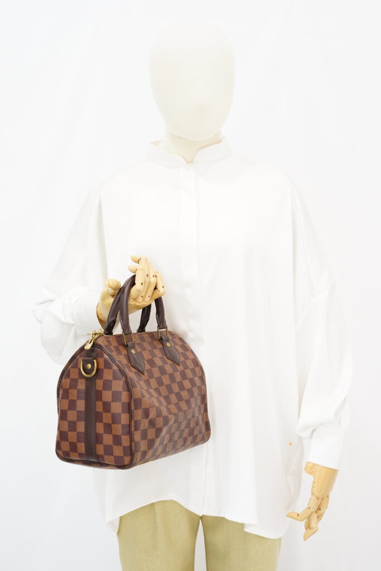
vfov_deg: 39.6
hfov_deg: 27.0
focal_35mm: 50
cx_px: 190
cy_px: 286
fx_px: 793
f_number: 6.3
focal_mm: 50
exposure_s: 1/6
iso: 640
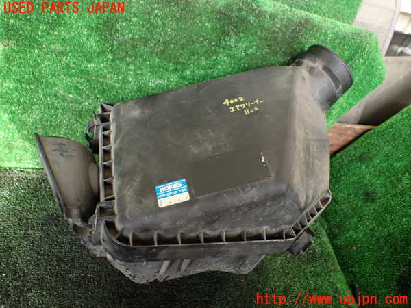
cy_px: 154
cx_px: 206
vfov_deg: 46.8
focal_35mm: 30
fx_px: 356
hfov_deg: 60.0
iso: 250
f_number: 2.3
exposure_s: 1/125
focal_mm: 5.4
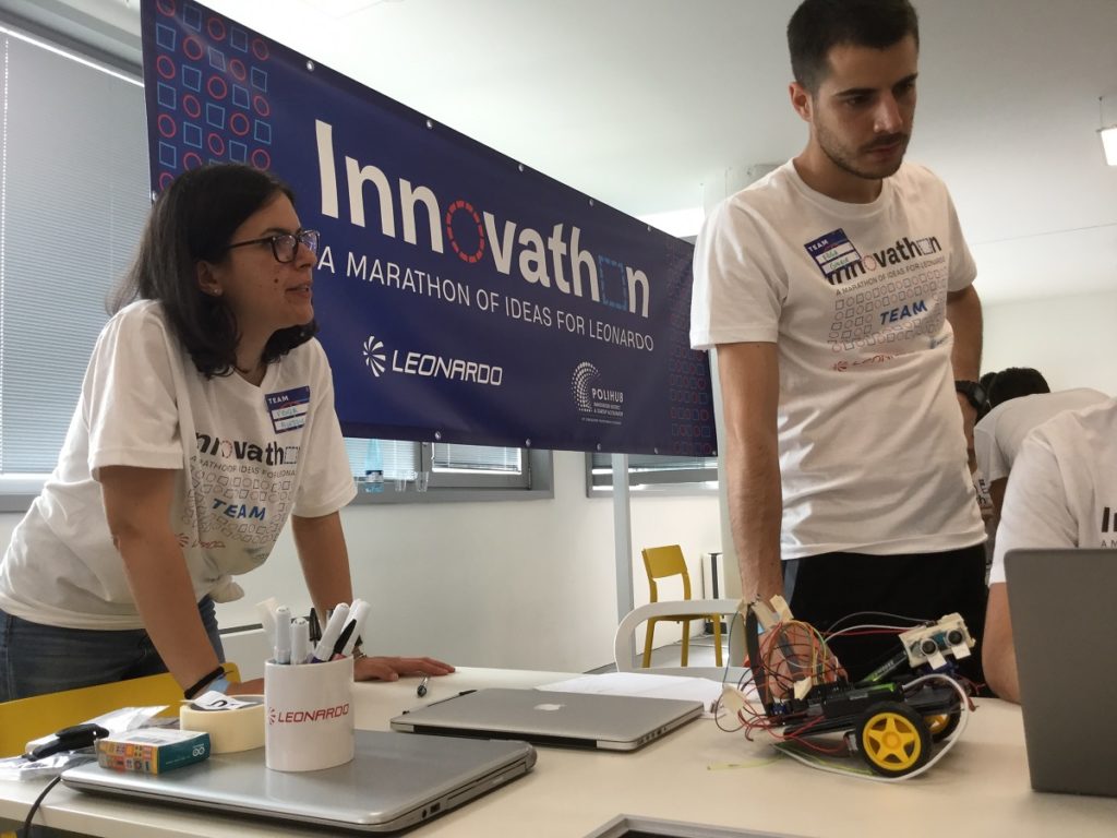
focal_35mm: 31
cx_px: 558
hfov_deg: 58.4
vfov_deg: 45.4
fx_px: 1000
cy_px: 419
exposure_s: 1/33
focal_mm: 3.3
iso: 32
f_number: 2.4
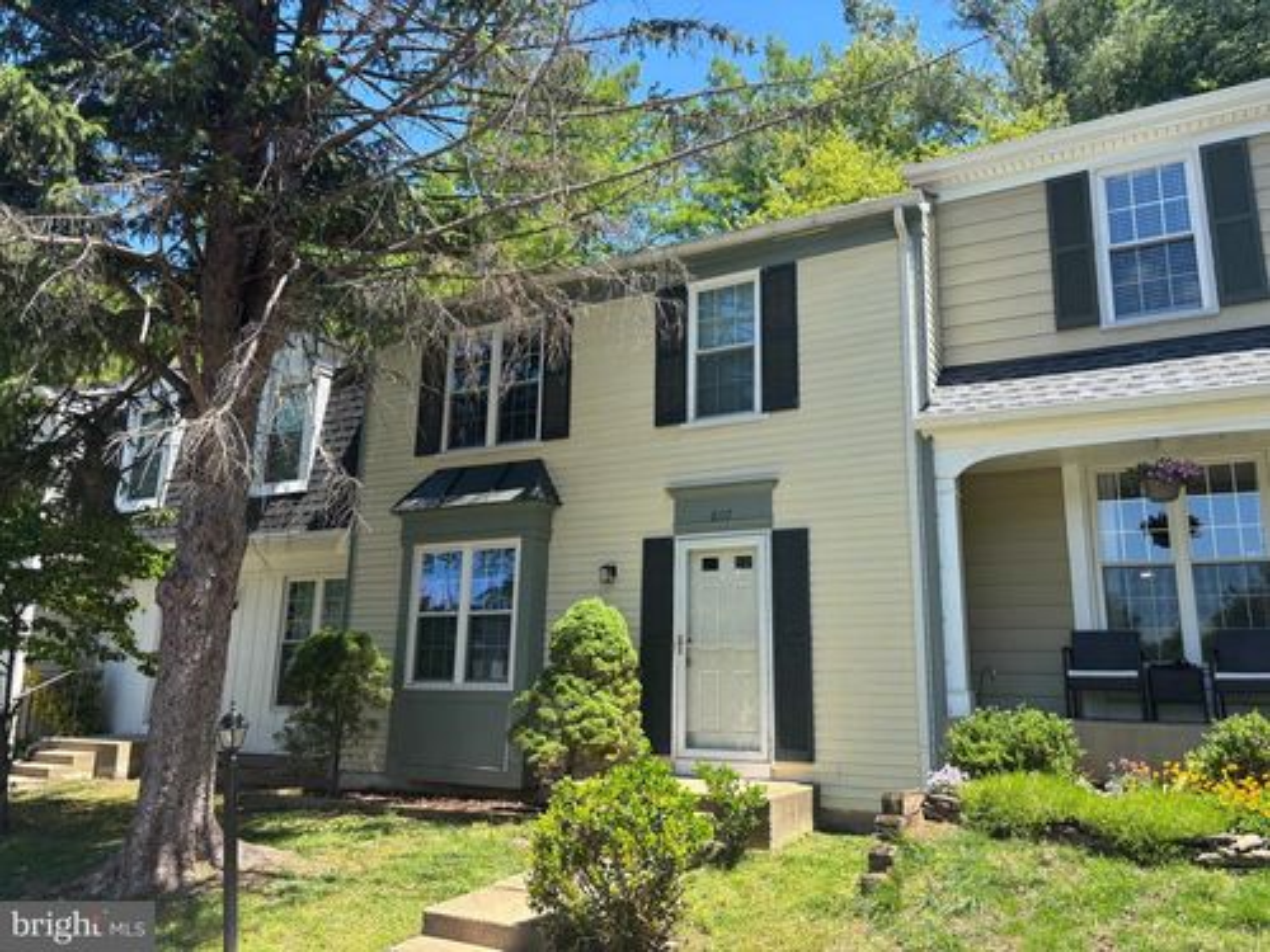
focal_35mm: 26
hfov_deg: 67.3
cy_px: 476
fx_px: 954
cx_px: 635
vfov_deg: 53.1
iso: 50
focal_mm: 5.96
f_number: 1.6
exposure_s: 1/997
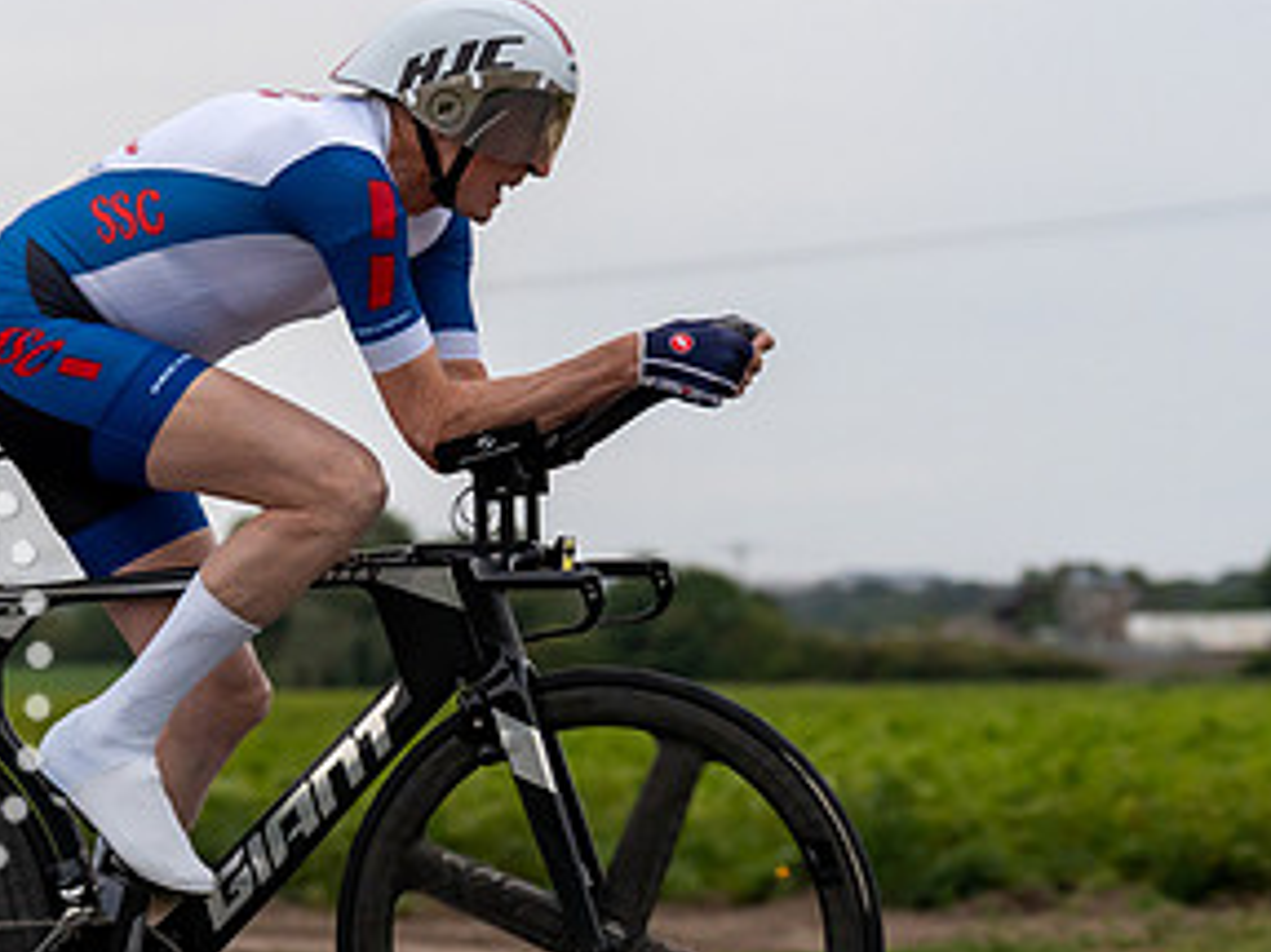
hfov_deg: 11.6
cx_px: 226
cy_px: 432
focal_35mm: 170
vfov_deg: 8.7
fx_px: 6239
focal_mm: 70
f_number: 3.2
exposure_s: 1/800
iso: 1600
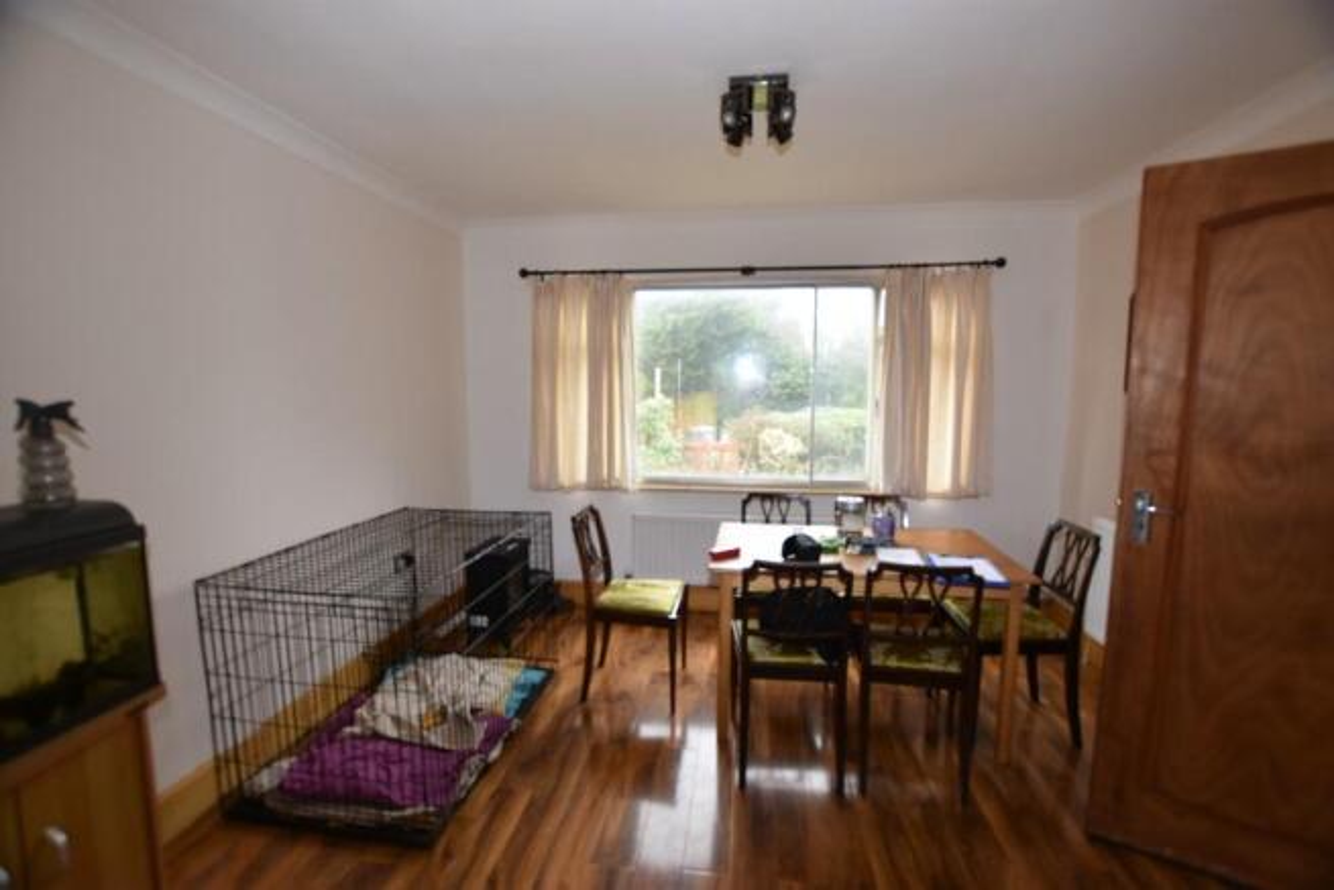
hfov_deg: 100.4
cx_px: 667
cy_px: 445
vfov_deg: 77.4
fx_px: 556
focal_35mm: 15
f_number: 4
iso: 320
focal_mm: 10
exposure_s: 1/60
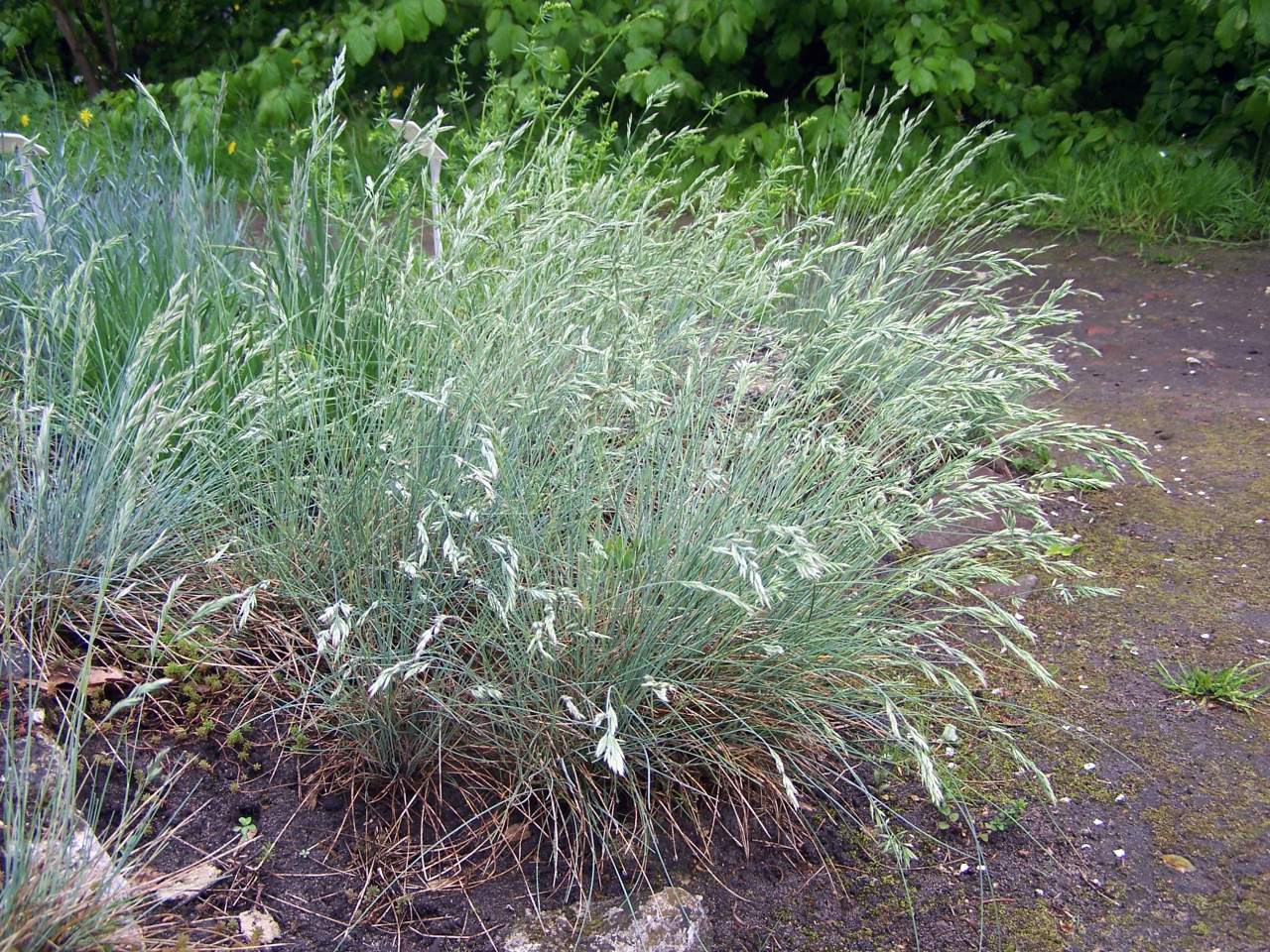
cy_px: 476
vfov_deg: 37.7
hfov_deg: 49.0
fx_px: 1394
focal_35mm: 38
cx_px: 635
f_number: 2.8
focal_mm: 6.3
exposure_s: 1/60
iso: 80
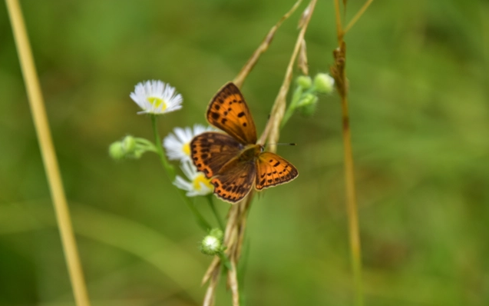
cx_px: 244
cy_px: 157
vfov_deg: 2.1
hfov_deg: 3.4
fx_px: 8182
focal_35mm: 614
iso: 360
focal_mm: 400
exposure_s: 1/640
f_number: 6.3
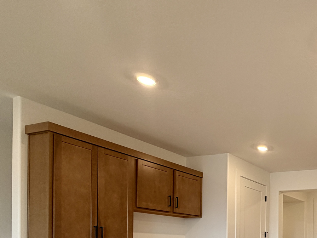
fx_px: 293
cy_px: 248
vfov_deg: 38.3
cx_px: 346
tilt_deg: -0.3
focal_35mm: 32
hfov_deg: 44.0
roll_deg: -0.5
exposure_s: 1/120
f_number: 2.2
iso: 125
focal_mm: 2.22
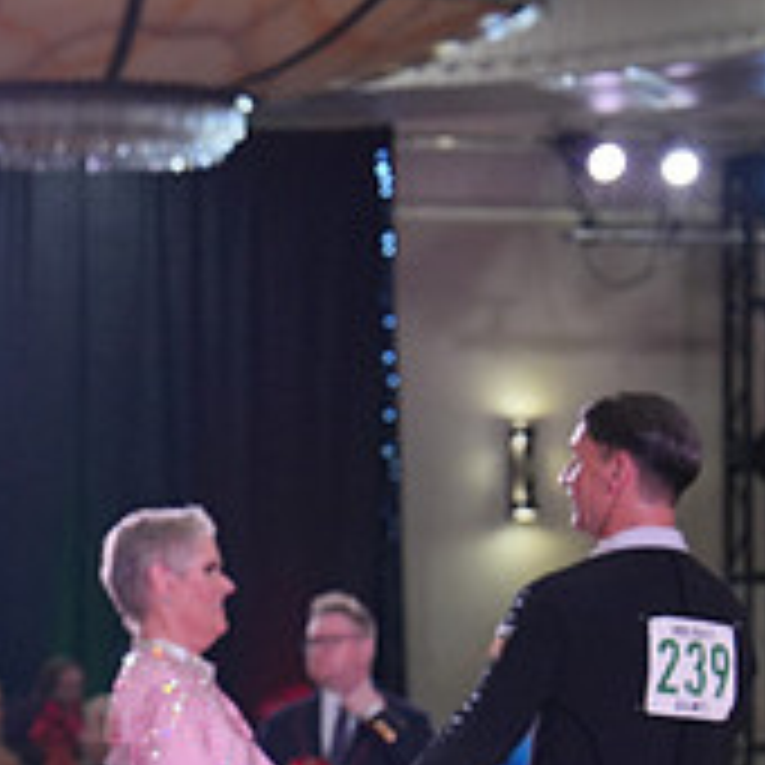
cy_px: 862
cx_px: -360
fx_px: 4926
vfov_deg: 8.8
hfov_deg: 8.7
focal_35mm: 197
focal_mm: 68
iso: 1600
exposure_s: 1/500
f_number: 4
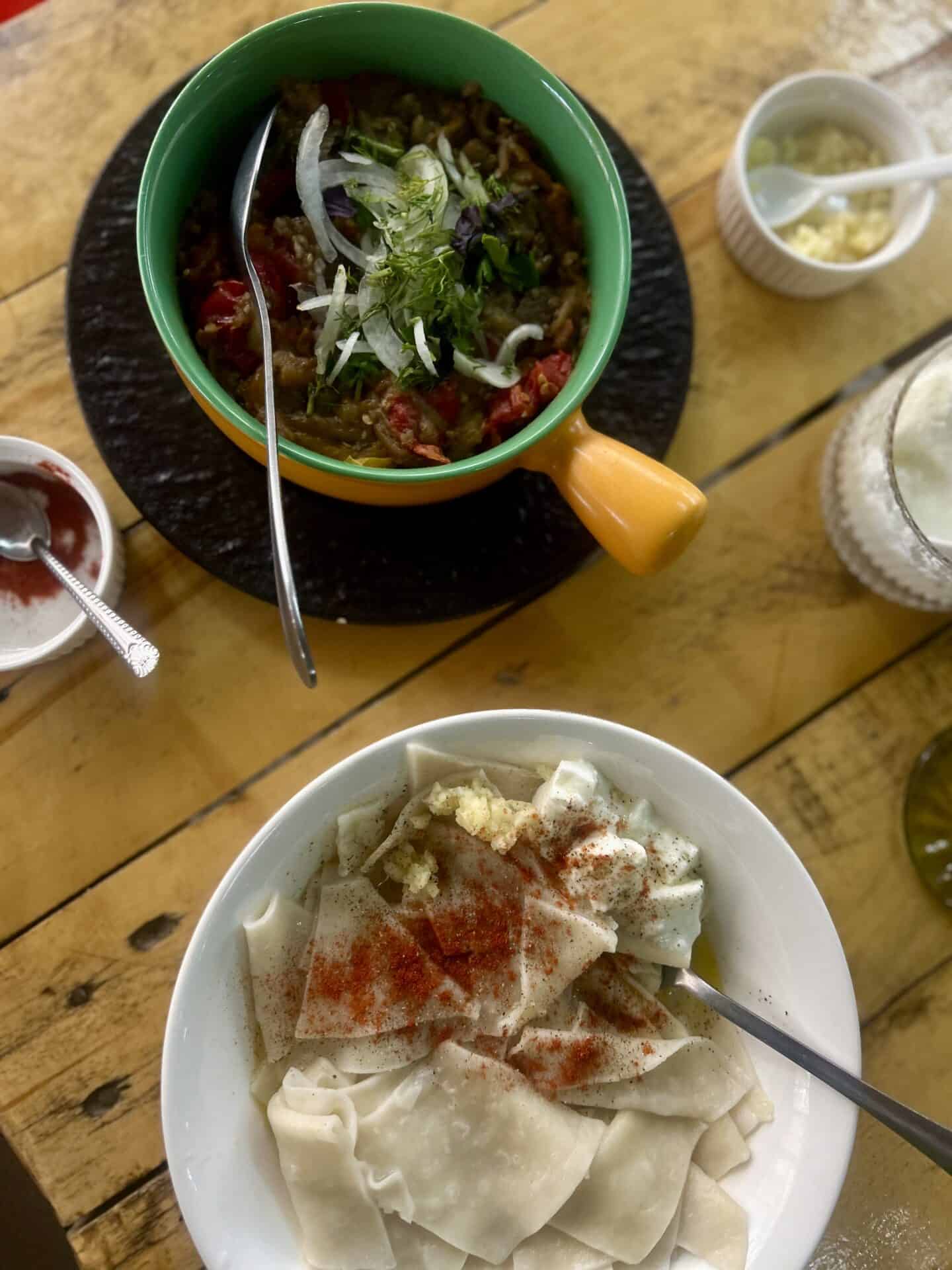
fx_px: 953
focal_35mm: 26
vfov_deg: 67.3
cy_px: 635
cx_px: 476
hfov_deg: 53.1
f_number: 1.5
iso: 160
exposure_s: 1/50
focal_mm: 5.7
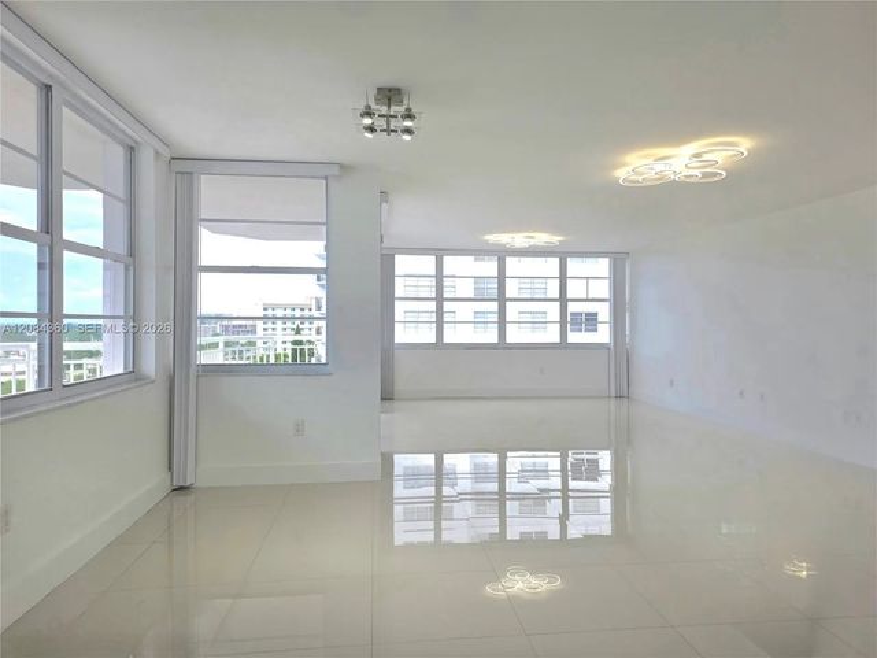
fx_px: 583
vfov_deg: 58.9
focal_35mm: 23
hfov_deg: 73.9
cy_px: 329
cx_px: 438
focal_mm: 6.25
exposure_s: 1/2000
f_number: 1.7
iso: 80
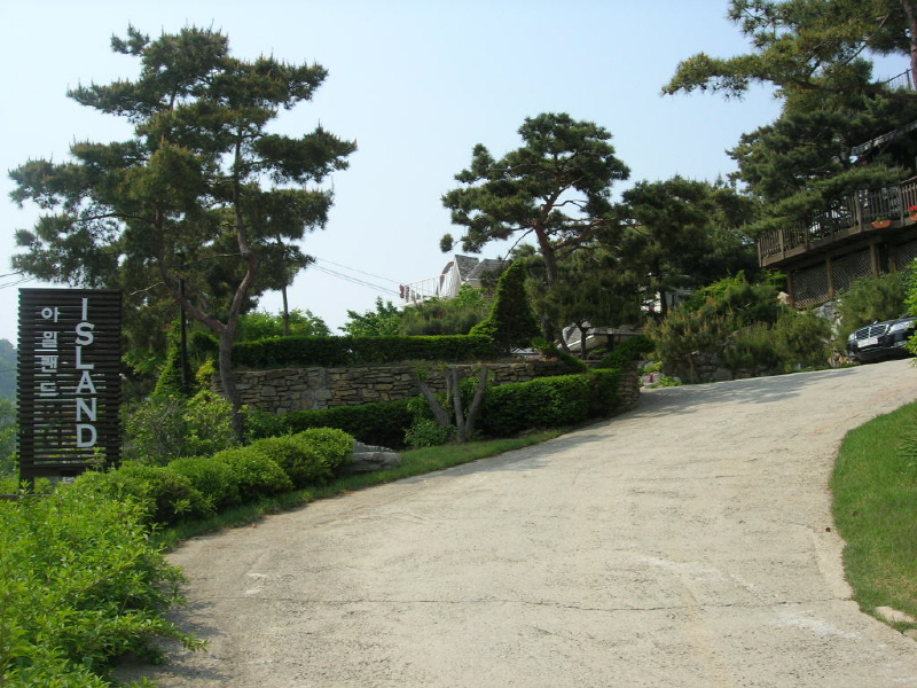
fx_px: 1007
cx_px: 458
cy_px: 344
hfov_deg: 49.0
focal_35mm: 38
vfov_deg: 37.7
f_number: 4.8
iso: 64
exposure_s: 1/533
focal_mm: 7.8
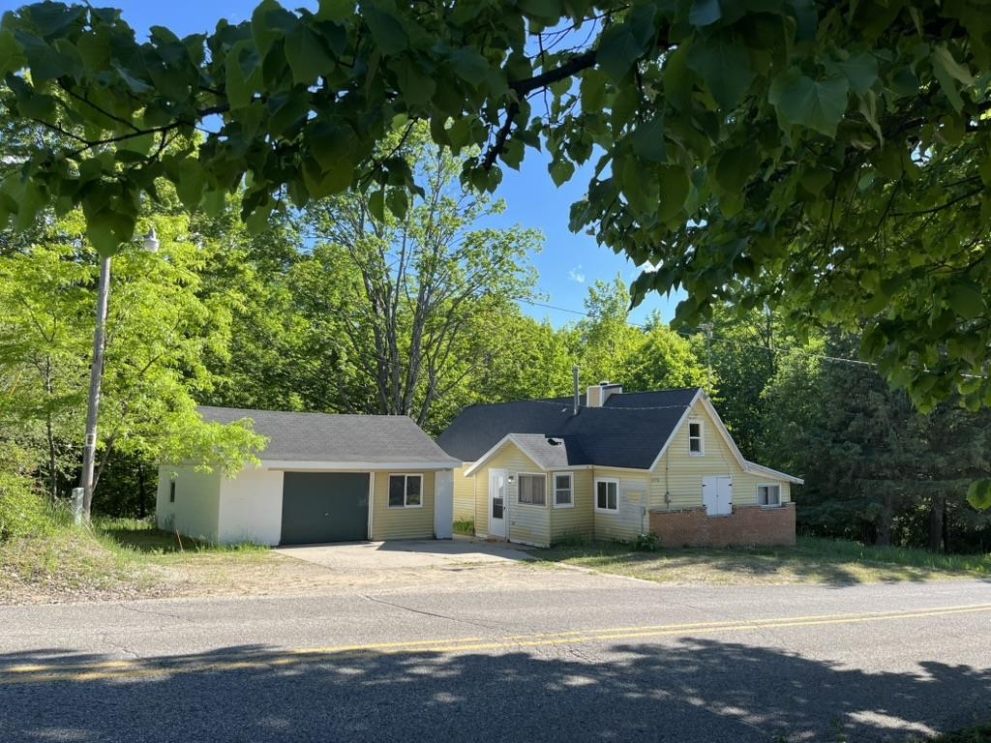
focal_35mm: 26
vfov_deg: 53.1
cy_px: 372
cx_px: 496
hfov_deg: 67.3
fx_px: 744
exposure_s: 1/1372
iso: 50
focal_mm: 5.1
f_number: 1.6
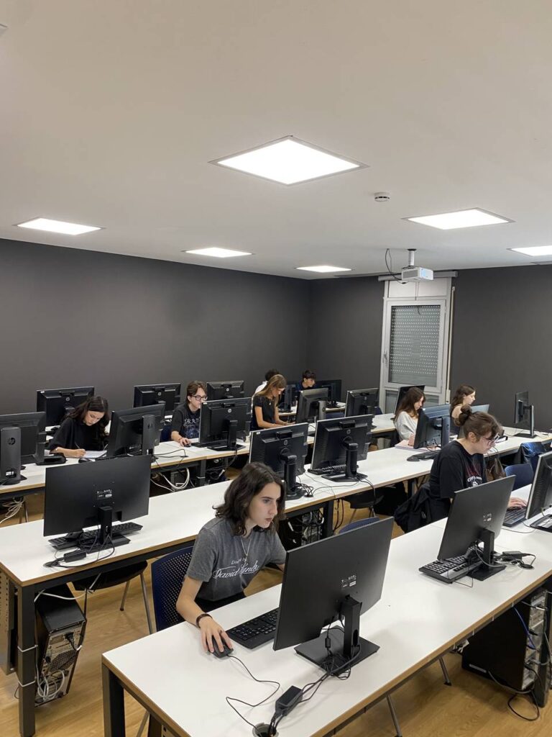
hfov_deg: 53.1
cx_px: 276
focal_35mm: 26
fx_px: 553
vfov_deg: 67.3
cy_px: 368
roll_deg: -1.8
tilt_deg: -1.8
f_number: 1.8
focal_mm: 4.25
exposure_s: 1/60
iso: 100
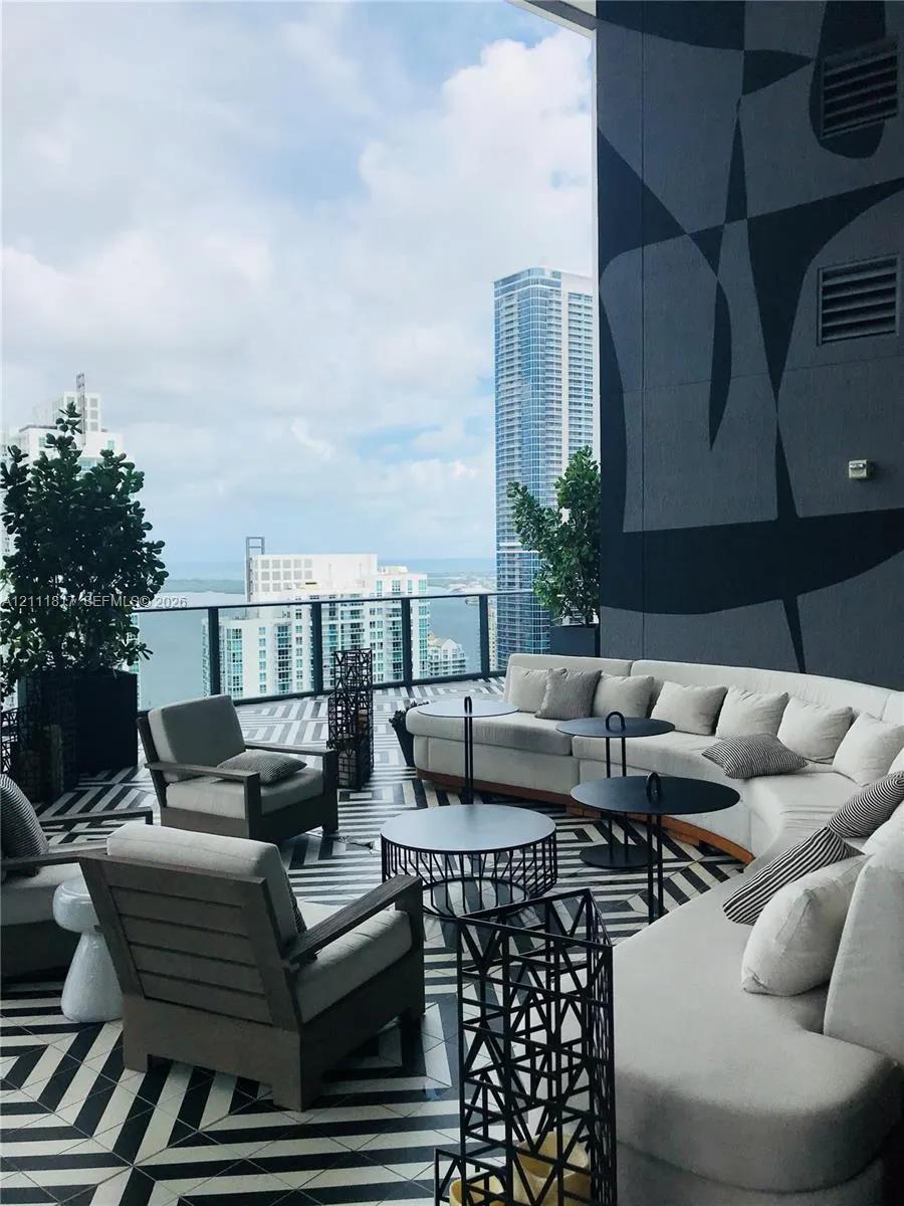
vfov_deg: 63.4
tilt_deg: -1.4
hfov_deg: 49.7
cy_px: 603
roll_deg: +0.2
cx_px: 452
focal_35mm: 28
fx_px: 975
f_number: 1.8
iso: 20
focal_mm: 3.99
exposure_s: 1/2994
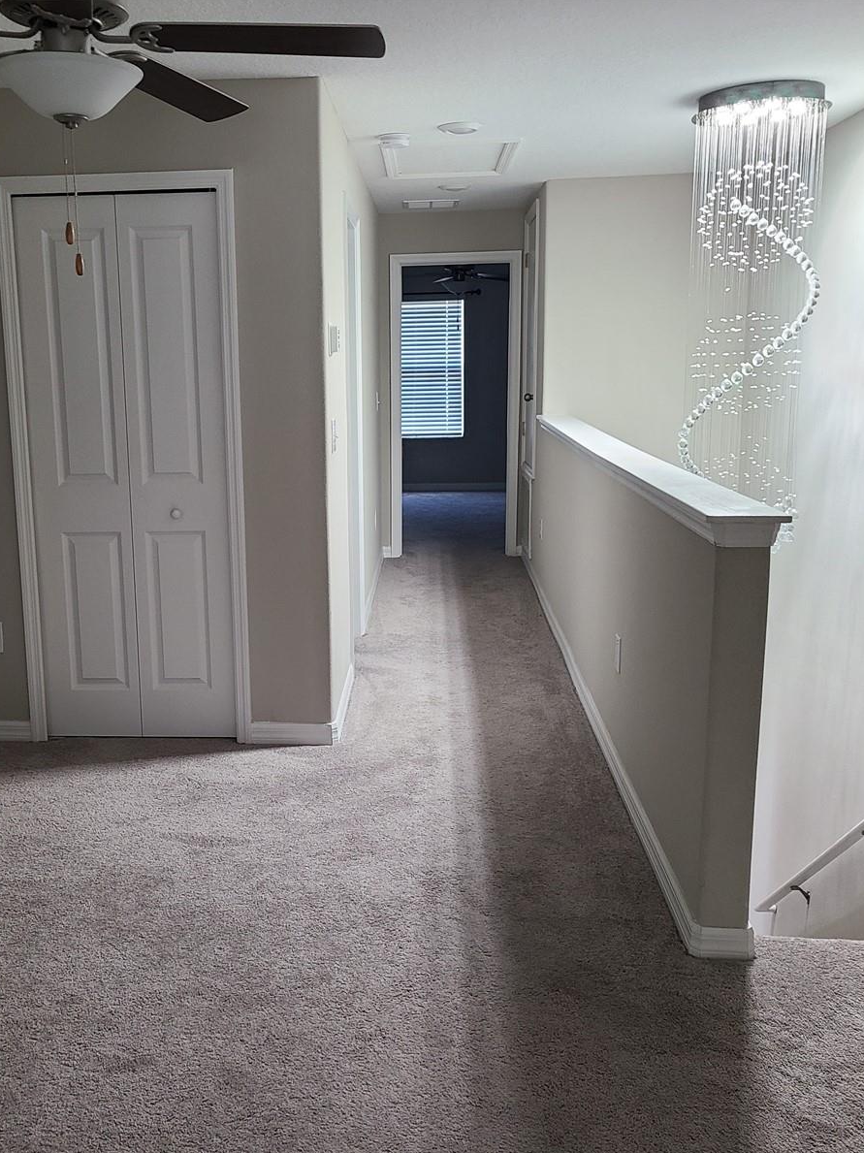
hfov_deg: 40.4
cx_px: 332
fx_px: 1165
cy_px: 577
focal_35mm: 35
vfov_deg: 52.6
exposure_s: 1/40
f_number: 1.8
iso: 160
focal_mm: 5.4
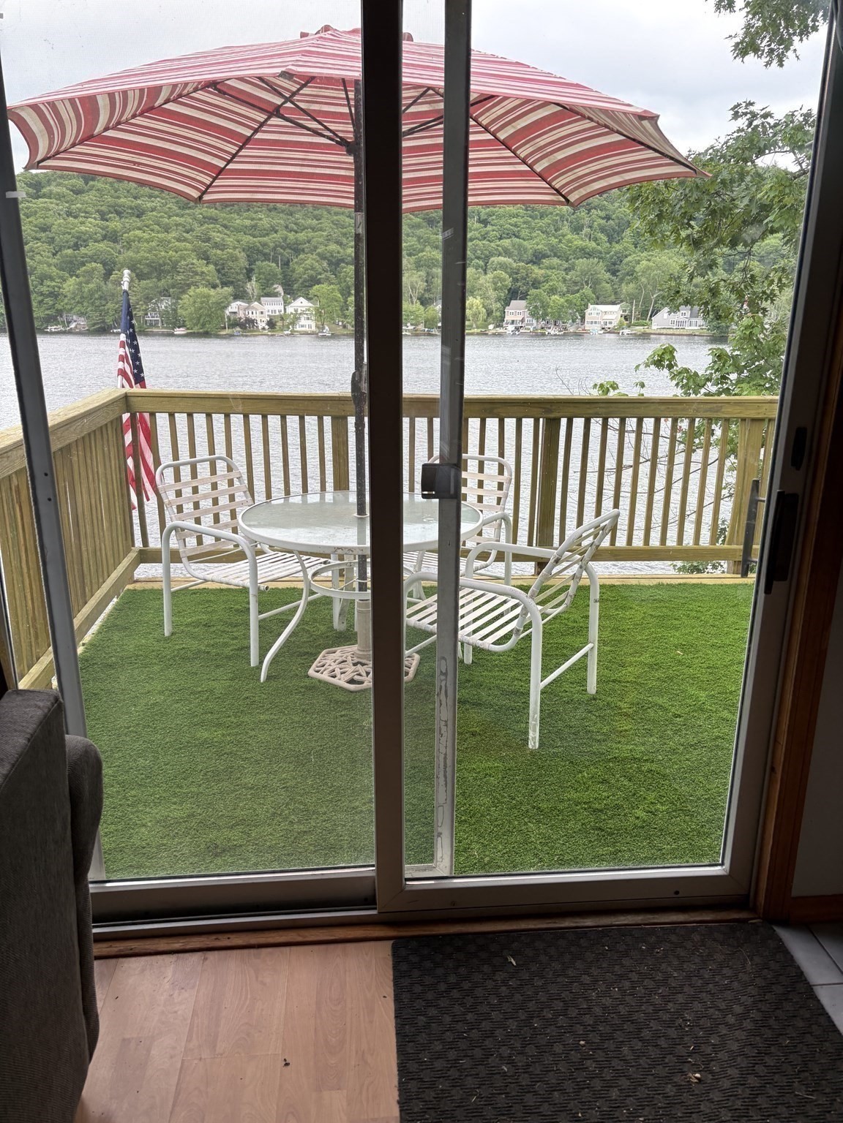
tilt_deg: -16.5
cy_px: 562
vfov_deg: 67.3
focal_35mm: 26
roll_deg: +0.1
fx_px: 844
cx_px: 422
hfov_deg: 53.1
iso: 40
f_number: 1.6
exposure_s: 1/207
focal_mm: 5.96
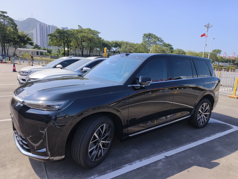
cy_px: 90
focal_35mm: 23
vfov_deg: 58.9
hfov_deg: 73.9
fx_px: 158
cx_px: 119
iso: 72
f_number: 1.75
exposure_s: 1/2014
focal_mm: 5.5
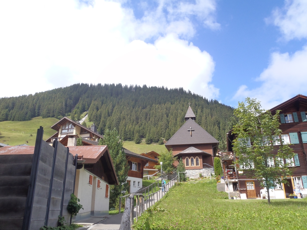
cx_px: 154
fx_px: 248
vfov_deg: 49.7
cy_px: 115
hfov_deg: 63.4
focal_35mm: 28
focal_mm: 5
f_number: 4.5
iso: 80
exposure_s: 1/320
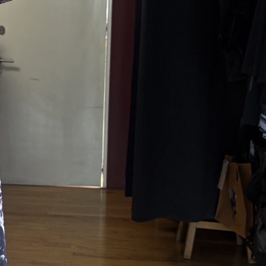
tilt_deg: -9.3
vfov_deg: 19.9
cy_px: 134
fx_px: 756
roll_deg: +1.1
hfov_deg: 18.2
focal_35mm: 87
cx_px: -106
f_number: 1.6
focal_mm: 5.96
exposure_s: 1/71
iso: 125
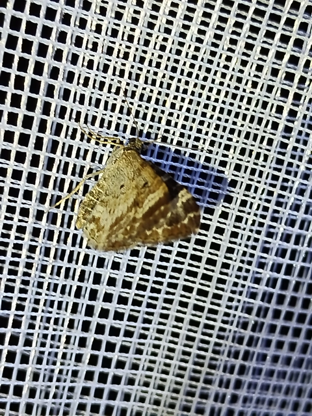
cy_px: 208
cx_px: 156
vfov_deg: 20.0
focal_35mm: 98
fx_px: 1178
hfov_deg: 15.1
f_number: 1.7
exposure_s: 1/50
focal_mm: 5.31
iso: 80
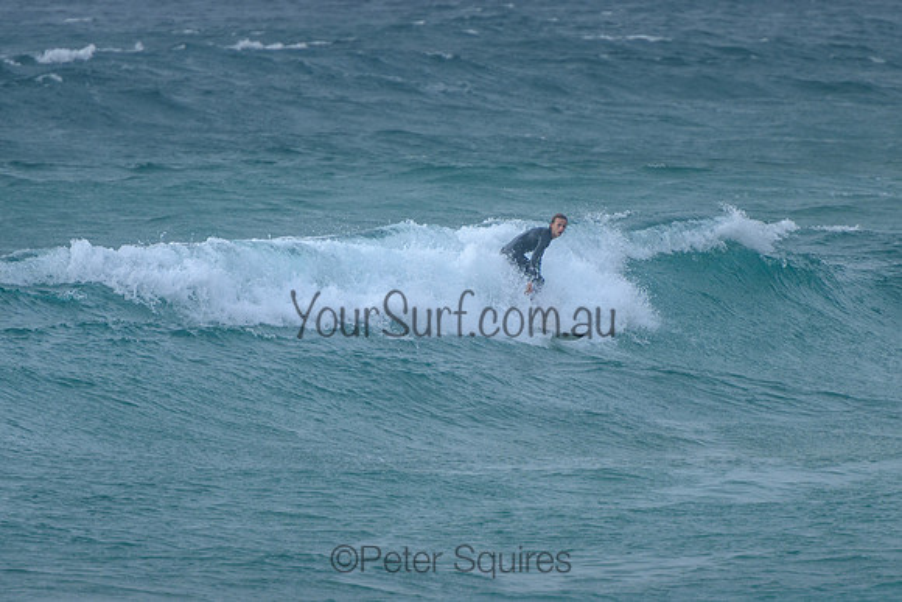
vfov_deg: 2.5
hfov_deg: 3.7
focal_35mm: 550
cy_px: 340
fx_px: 13791
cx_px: 477
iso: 500
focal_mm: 400
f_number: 7.1
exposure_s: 1/2000
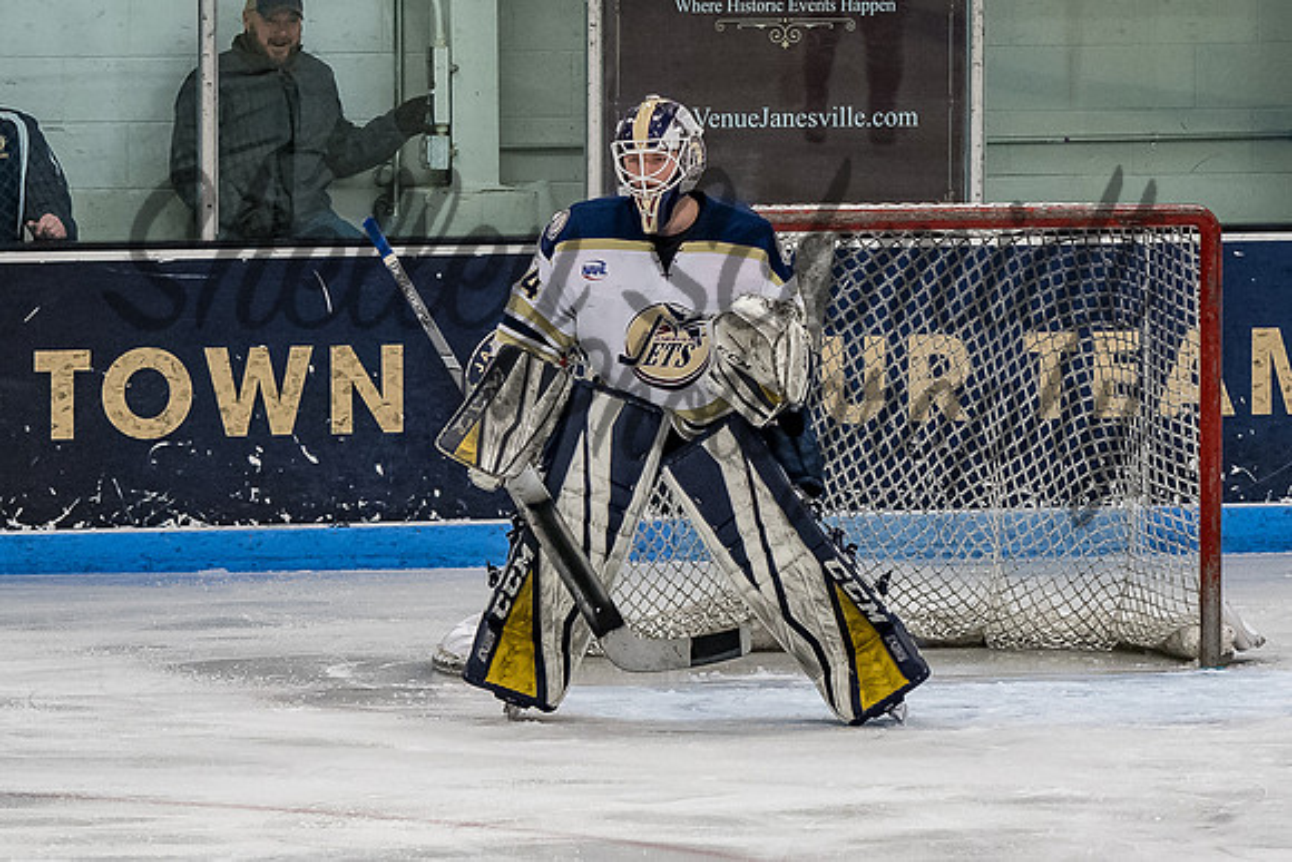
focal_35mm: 399
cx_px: 660
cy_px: 452
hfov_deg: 5.2
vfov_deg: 3.4
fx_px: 14334
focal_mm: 135
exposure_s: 1/800
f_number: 3.2
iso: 1600
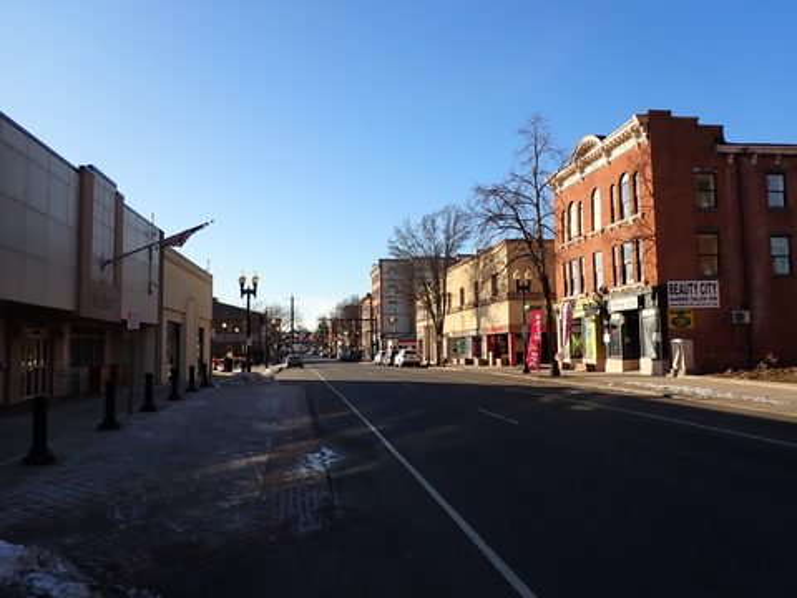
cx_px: 398
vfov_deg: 54.9
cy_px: 299
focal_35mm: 25
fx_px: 576
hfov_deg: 69.4
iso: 100
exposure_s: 1/160
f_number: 8
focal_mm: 4.5
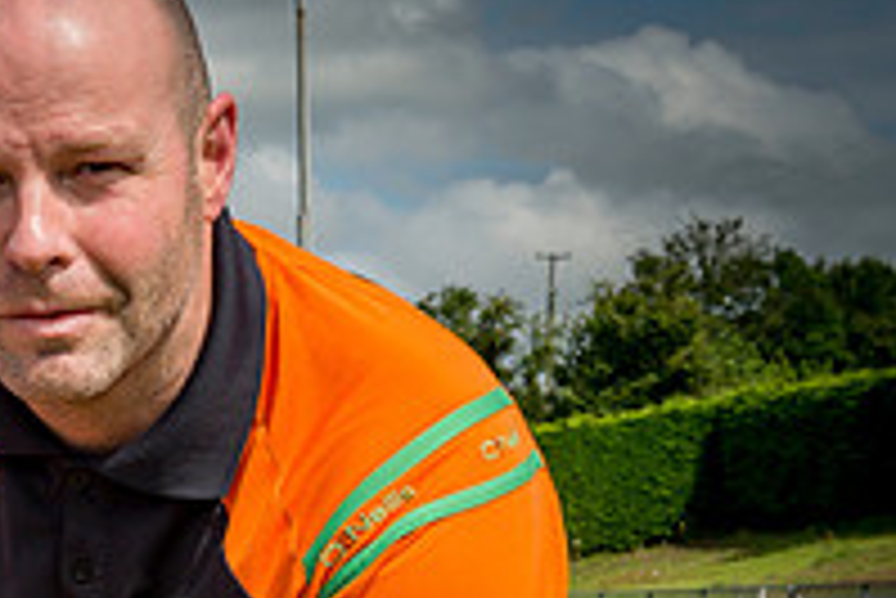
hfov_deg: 13.7
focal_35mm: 140
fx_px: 3487
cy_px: 700
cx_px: -473
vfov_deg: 9.7
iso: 100
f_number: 8
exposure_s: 1/125
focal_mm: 45
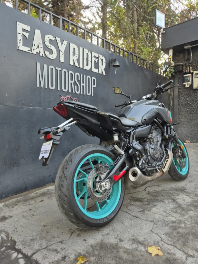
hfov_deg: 58.9
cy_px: 132
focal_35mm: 23
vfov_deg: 73.9
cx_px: 99
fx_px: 175
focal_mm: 5.4
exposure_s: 1/180
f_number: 1.8
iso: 50
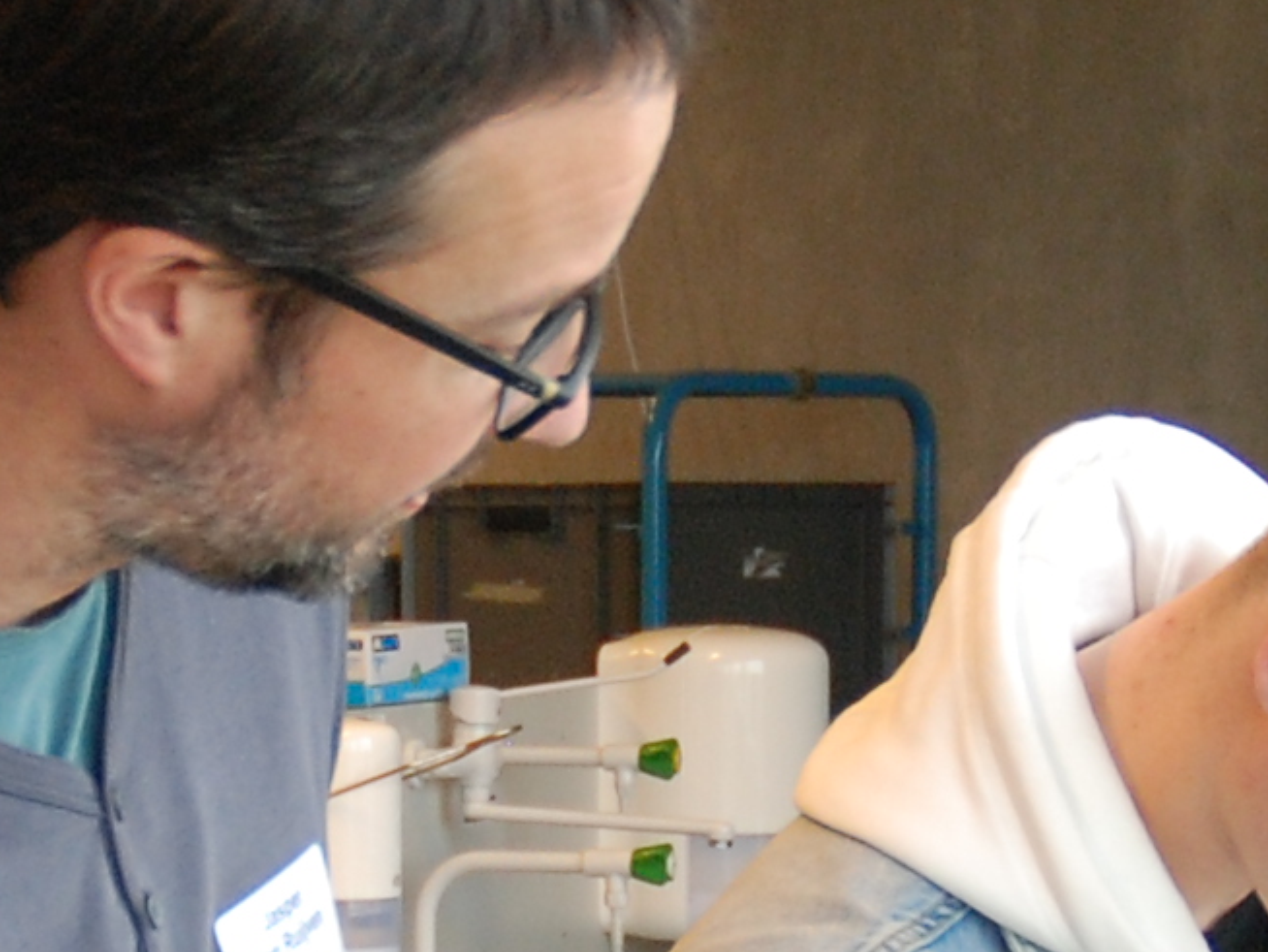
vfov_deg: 7.9
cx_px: 653
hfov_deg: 10.5
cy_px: 904
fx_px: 6889
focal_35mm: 188
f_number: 3.8
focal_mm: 22
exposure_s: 1/60
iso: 400
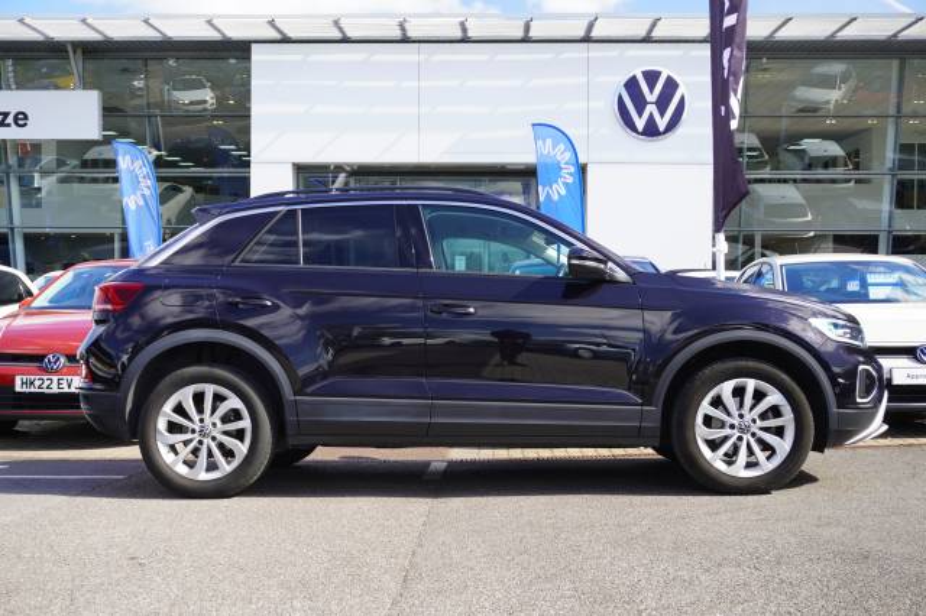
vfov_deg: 30.8
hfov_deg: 45.0
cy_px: 308
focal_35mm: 44
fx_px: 1118
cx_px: 463
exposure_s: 1/80
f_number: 5.6
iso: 100
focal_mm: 29
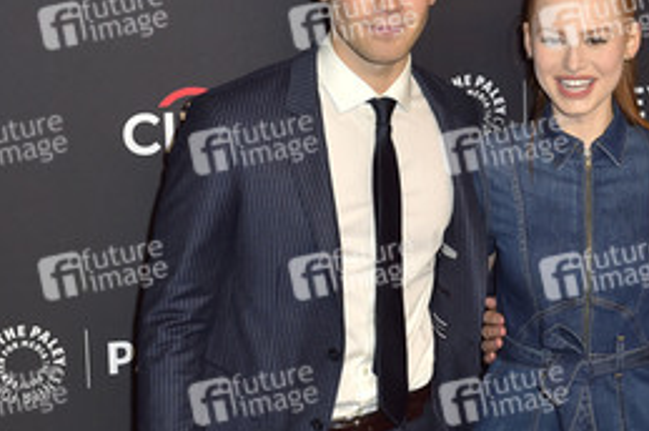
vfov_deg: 15.7
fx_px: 1566
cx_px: 536
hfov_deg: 23.0
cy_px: 208
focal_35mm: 87
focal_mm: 50
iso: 250
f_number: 6.3
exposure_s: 1/250
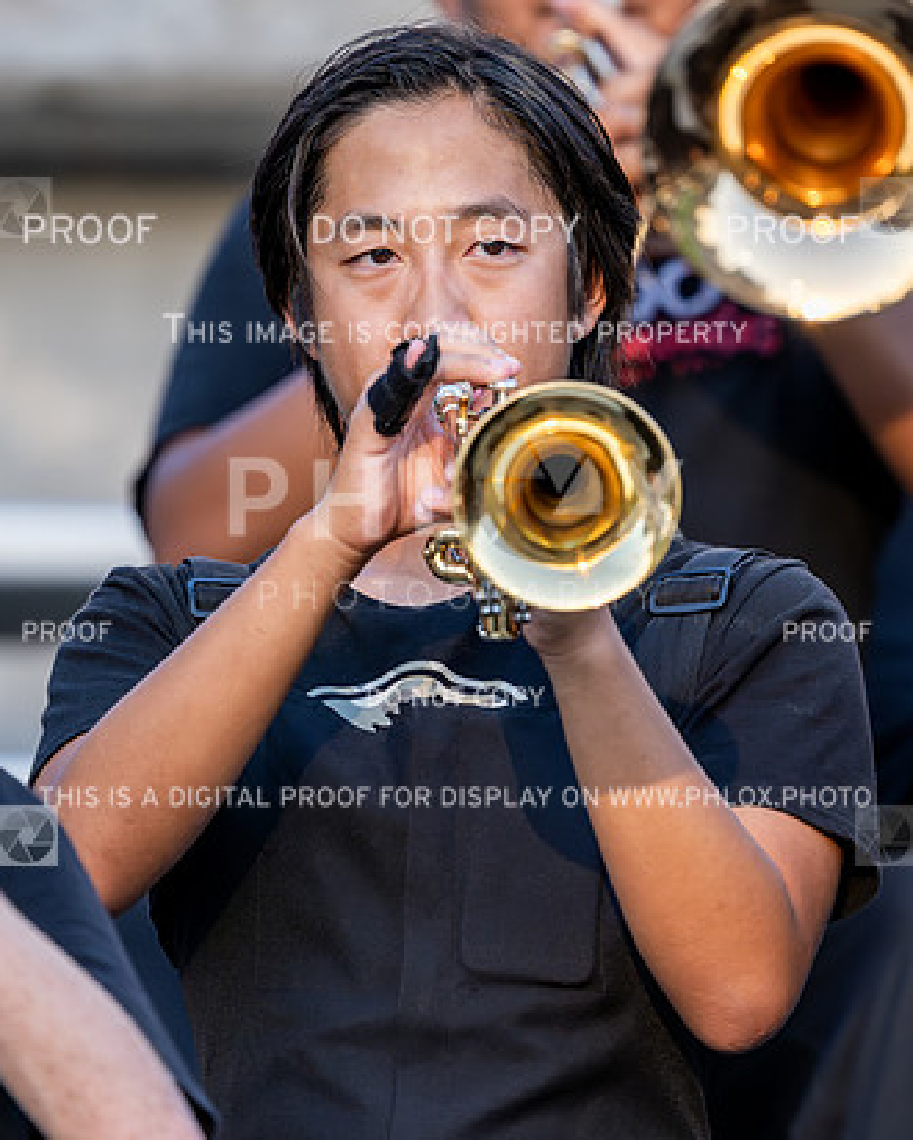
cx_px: 543
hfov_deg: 1.6
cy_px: 551
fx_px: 32300
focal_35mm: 957
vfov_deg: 2.0
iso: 800
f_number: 4
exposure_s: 1/1250
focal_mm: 560
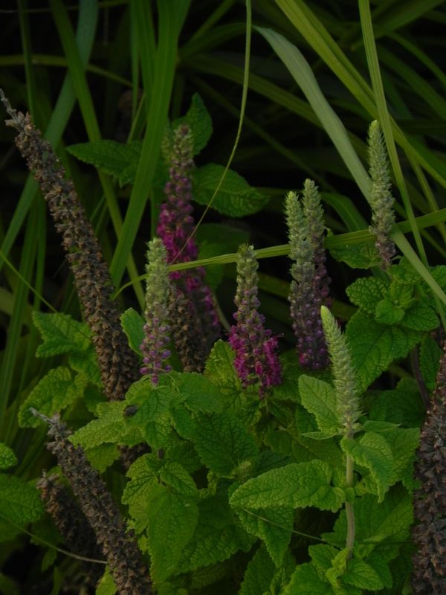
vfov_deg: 6.8
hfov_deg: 5.1
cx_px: 223
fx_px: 4999
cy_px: 298
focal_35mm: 291
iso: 160
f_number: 5
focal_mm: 51.8
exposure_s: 1/30
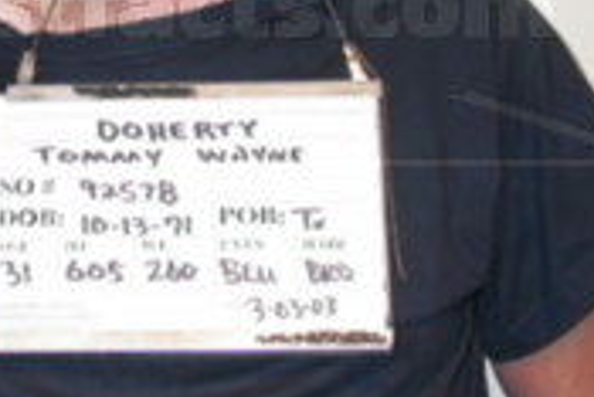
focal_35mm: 123
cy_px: -2
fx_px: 2031
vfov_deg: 11.1
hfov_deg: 16.6
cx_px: 165
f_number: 3.1
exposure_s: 1/60.3
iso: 100
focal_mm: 12.4
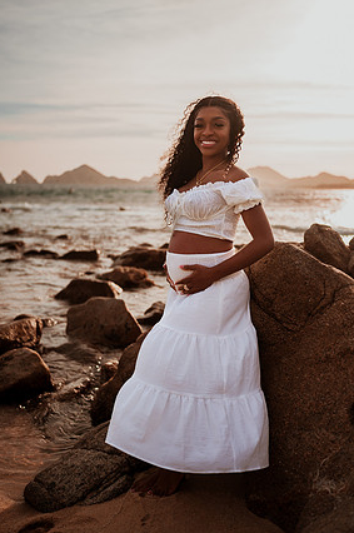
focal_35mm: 37
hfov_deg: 35.9
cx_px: 182
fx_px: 547
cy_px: 265
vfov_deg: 51.9
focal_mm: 35
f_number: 1.8
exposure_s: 1/4000
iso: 125
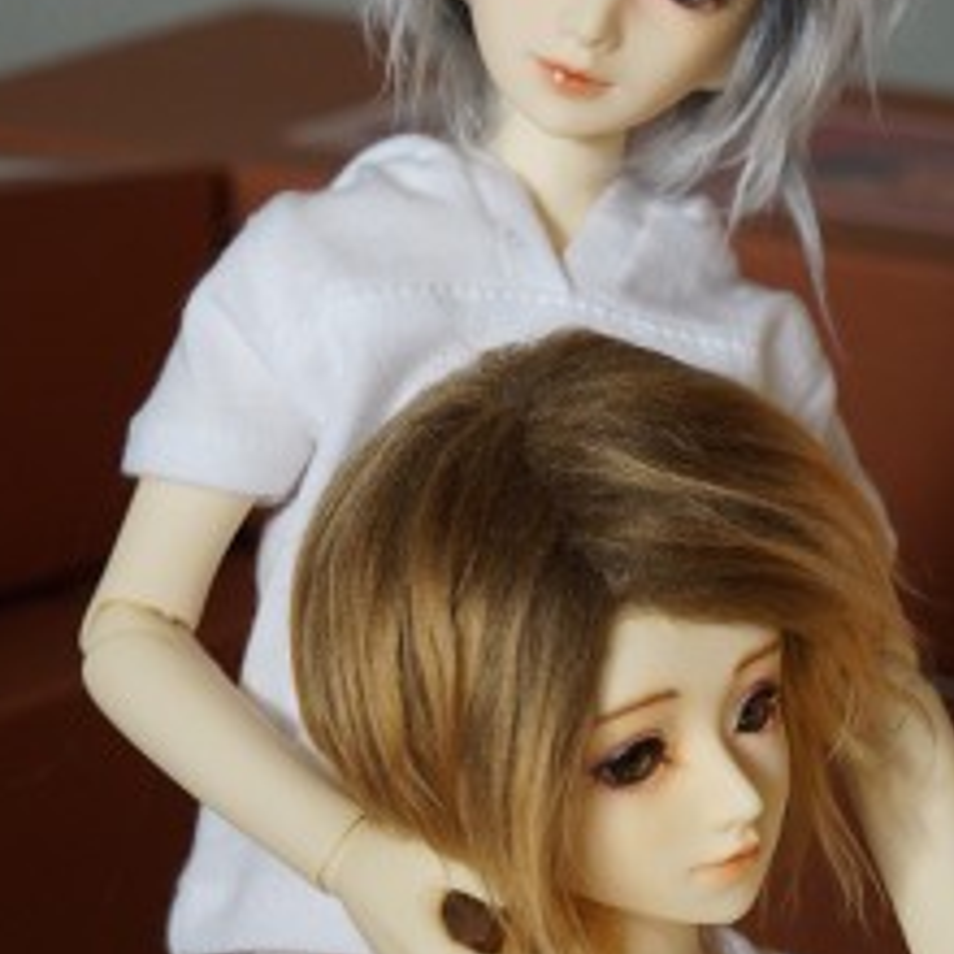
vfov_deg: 14.0
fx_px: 3895
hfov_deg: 14.0
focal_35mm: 125
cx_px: 516
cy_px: 416
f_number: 5.6
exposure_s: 1/160
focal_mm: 45
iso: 500
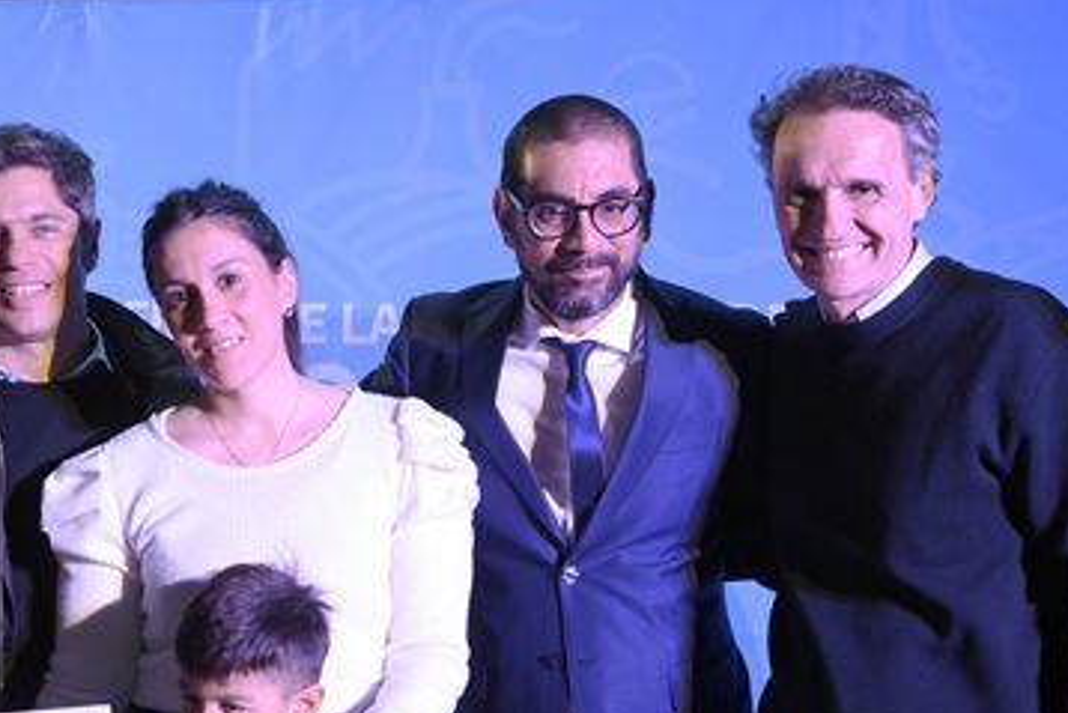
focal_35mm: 82
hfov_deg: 24.6
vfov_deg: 16.5
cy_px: 567
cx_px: 364
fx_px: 2434
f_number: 3.2
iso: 1000
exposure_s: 1/200
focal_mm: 42
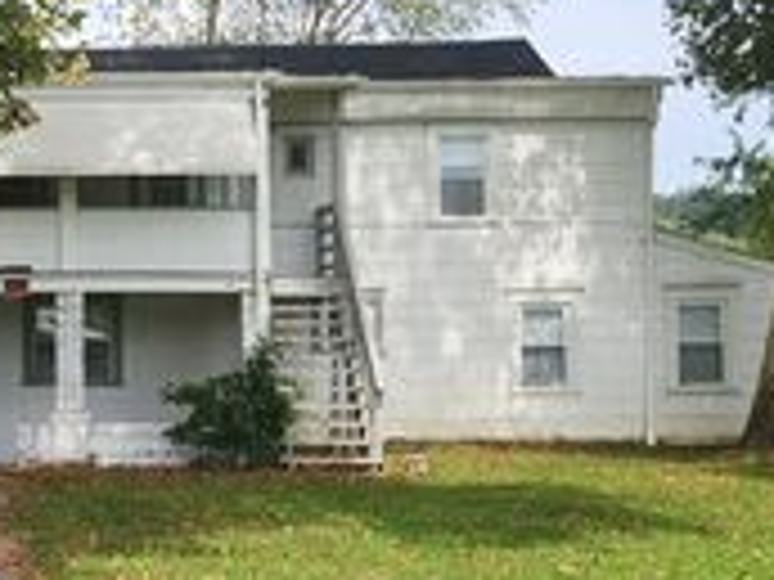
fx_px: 1498
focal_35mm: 67
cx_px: 54
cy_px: 281
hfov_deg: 27.7
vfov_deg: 21.9
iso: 20
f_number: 1.8
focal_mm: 5.4
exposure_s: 1/1058
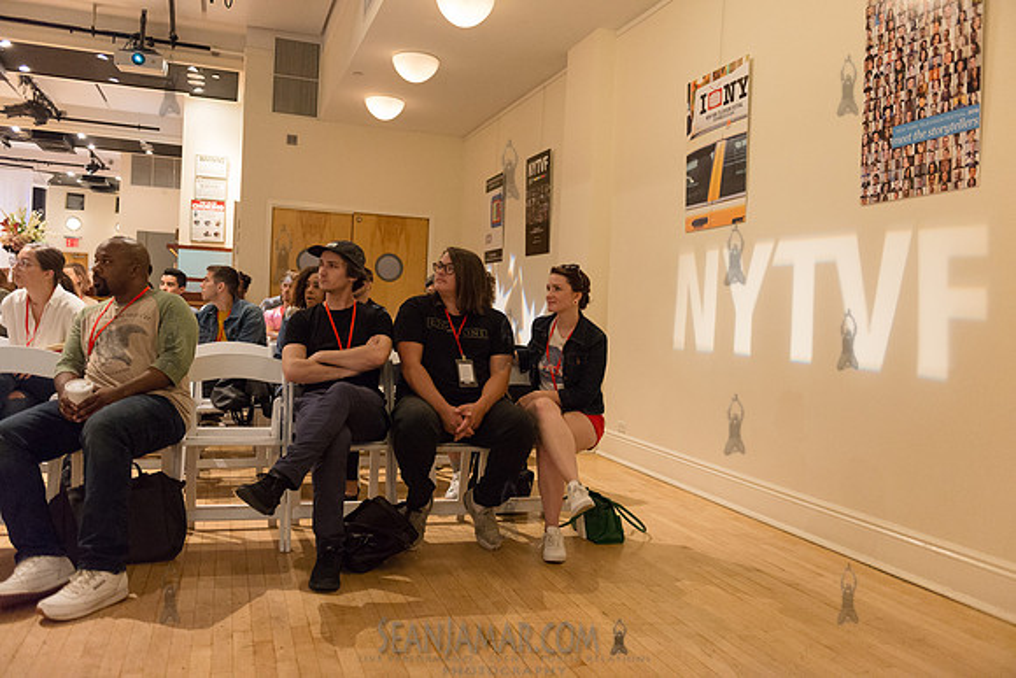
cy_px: 339
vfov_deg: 45.0
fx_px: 819
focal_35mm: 29
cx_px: 508
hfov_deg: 63.6
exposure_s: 1/250
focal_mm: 29
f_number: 2.8
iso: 4000
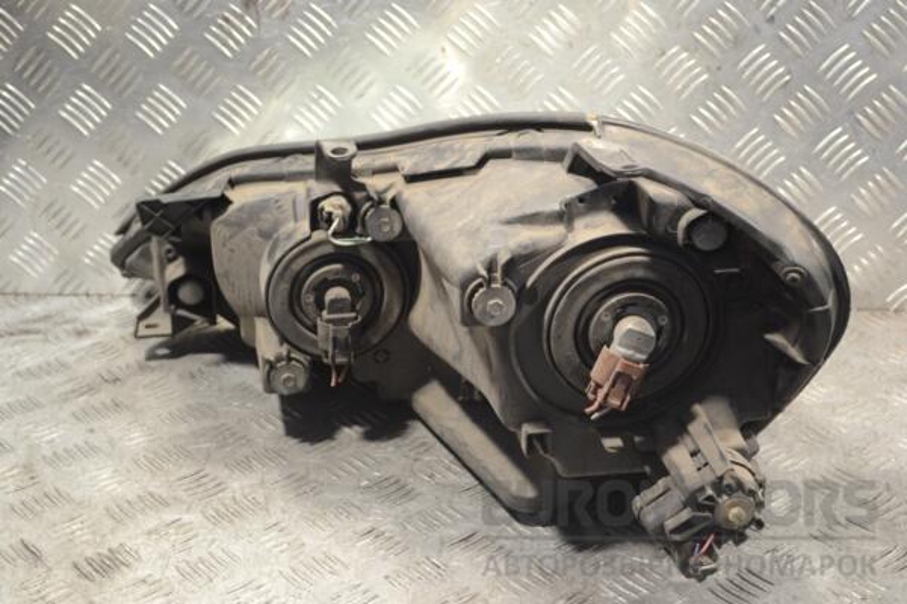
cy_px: 302
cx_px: 454
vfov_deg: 22.6
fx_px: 1512
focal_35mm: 60
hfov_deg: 33.4
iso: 360
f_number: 5.3
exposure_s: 1/30
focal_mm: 40
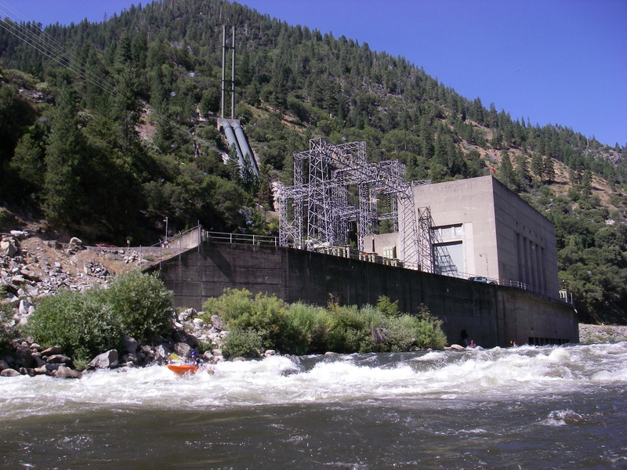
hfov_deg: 49.0
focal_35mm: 38
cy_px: 235
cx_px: 314
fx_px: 688
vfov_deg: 37.7
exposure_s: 1/200
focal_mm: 6.3
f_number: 6.6
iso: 64
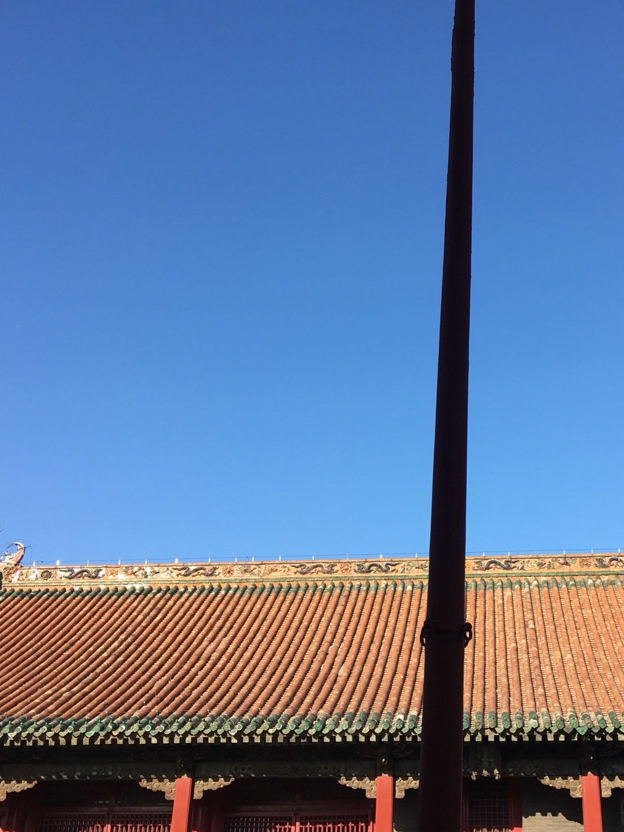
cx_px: 413
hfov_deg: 32.6
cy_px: 431
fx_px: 1057
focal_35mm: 44
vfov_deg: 42.9
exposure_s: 1/884
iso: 25
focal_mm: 4.15
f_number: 2.2
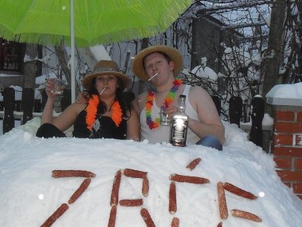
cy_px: 113
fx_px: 558
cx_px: 116
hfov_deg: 30.2
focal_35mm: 64
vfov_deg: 22.9
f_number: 3.2
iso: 200
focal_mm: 6.3
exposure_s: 1/45
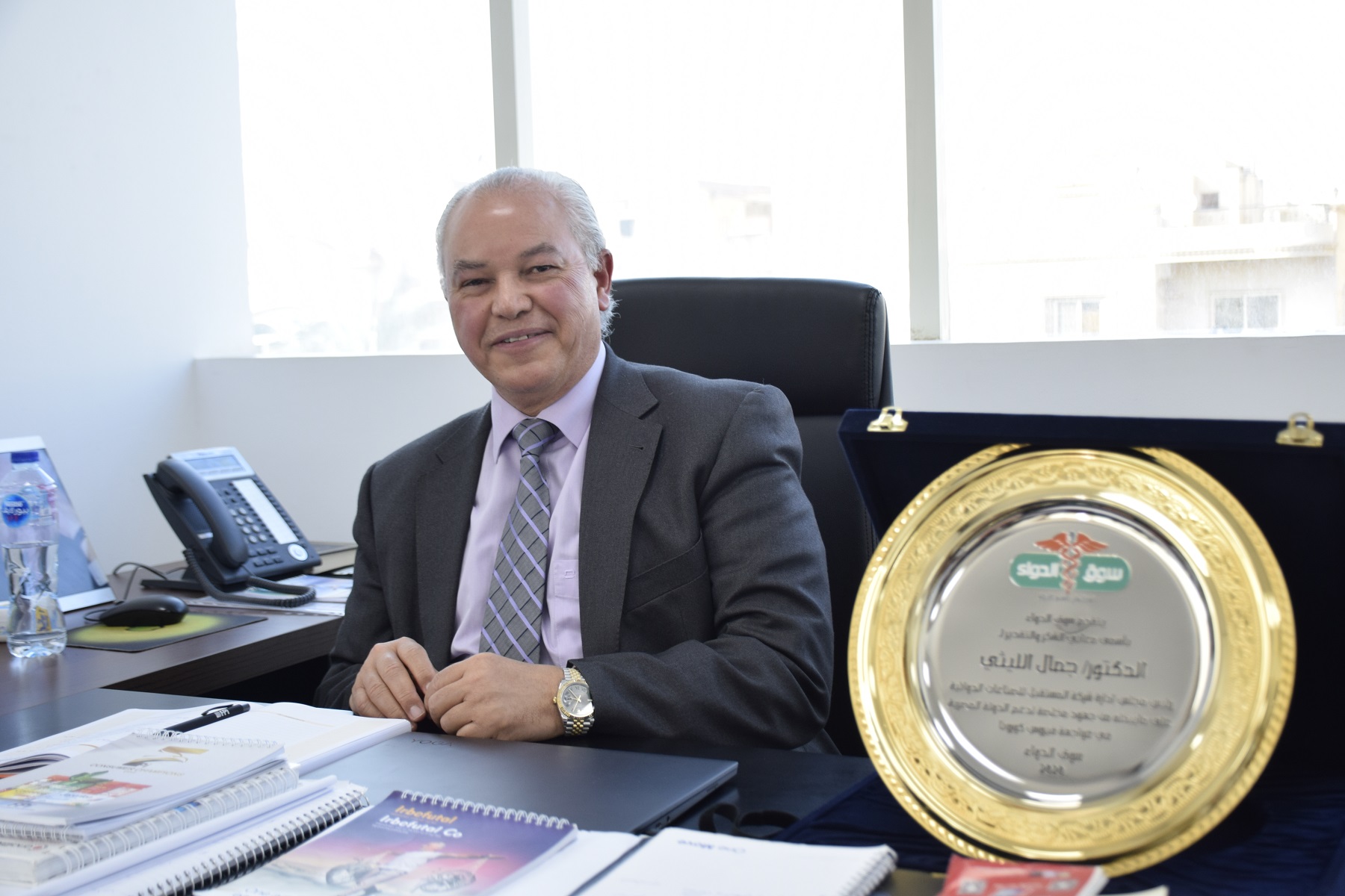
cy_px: 448
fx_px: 1681
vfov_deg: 29.9
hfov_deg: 43.6
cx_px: 672
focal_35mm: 45
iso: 400
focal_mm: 30
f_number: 4
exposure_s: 1/125
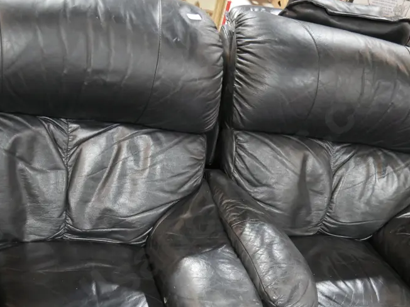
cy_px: 239
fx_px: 521
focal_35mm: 44
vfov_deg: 32.1
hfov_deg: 42.9
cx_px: 179
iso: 2000
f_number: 3.5
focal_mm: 14
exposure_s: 1/60
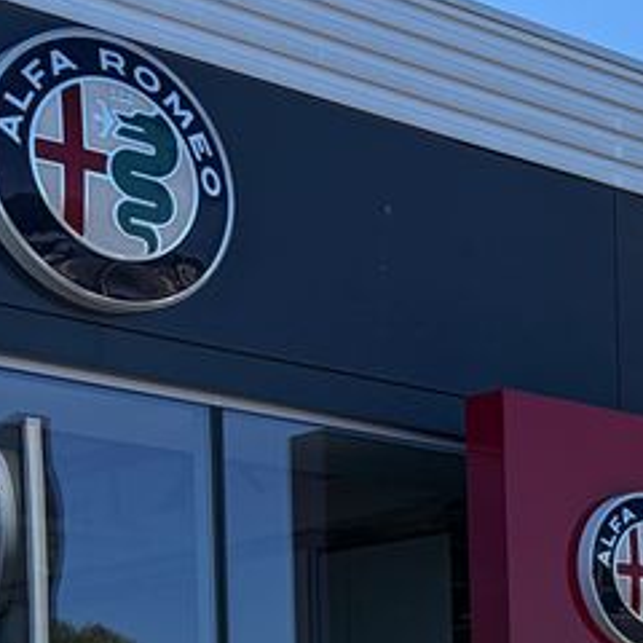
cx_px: 1165
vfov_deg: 14.2
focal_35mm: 115
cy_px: 970
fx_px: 2417
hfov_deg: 13.5
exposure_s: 1/1953
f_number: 1.6
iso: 50
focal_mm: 5.96
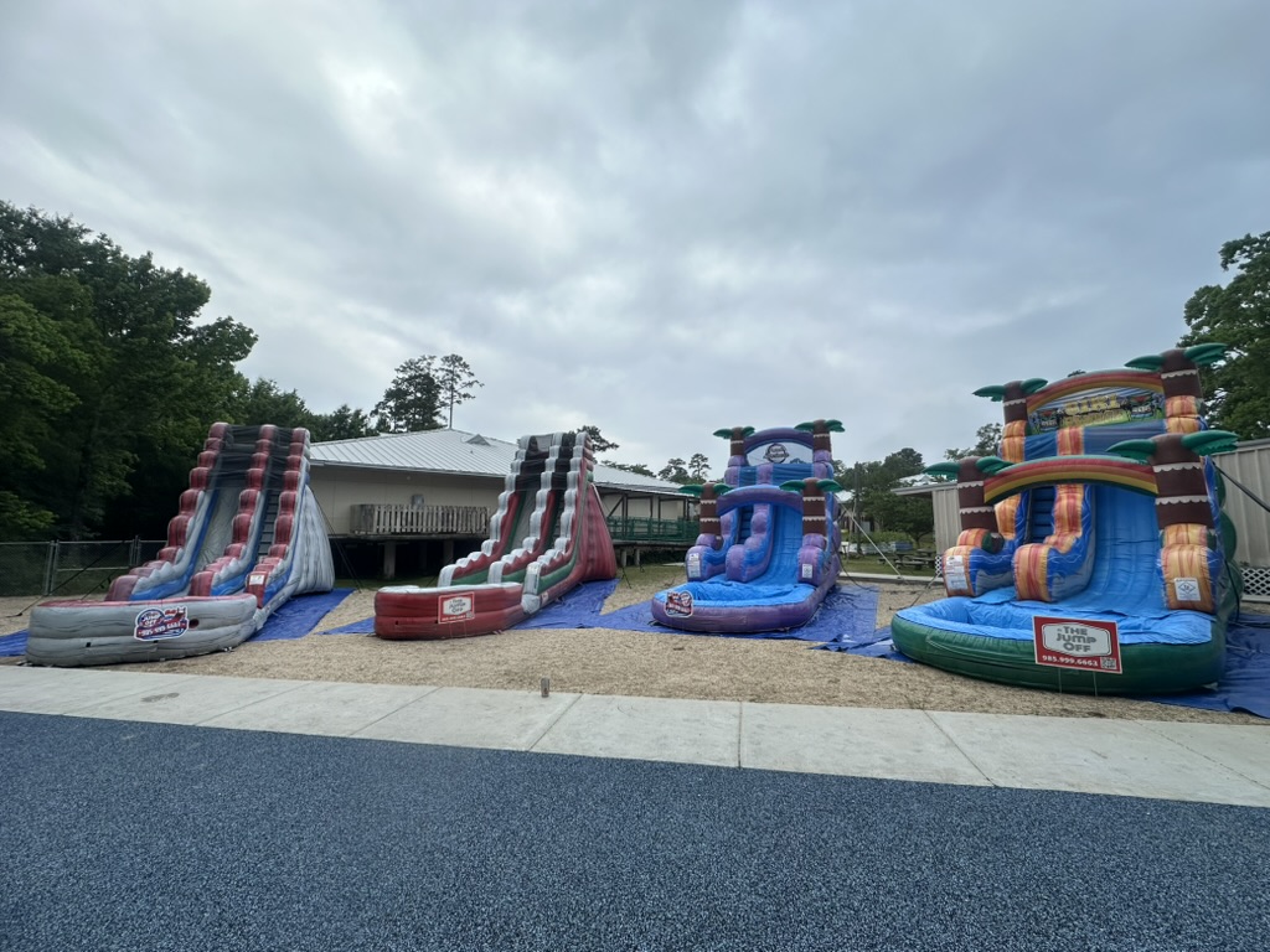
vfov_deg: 85.7
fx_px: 514
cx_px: 635
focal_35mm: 14
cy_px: 476
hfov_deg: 102.1
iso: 40
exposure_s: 1/498
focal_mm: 2.22
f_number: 2.2
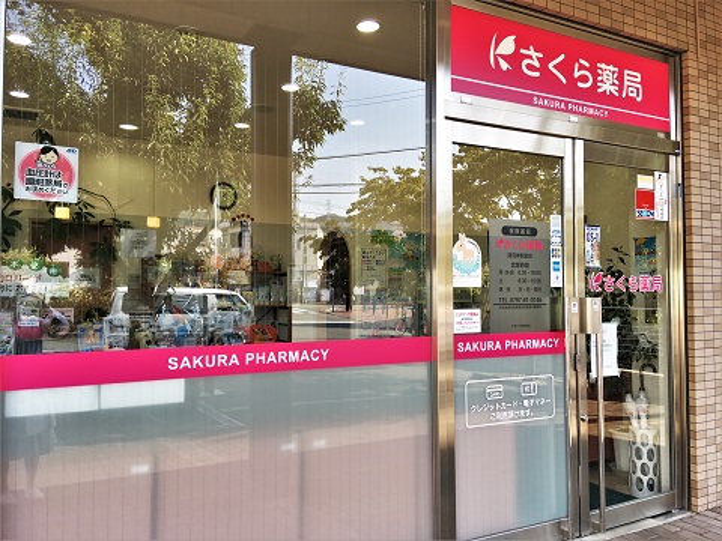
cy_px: 270
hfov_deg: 61.7
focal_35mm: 29
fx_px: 605
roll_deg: -0.3
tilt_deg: +1.5
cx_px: 361
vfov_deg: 48.2
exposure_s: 1/120
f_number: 2.2
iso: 25
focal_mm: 4.15
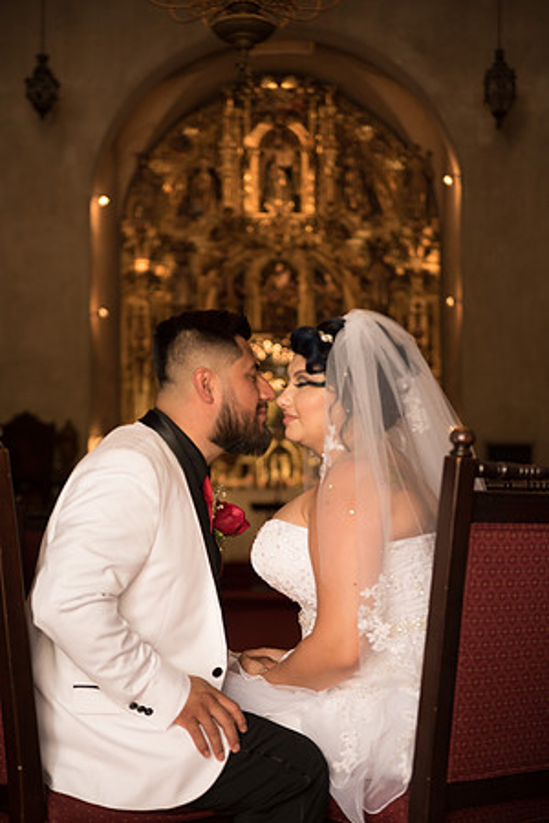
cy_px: 412
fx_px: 1372
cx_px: 274
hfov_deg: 22.6
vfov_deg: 33.4
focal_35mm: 60
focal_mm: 60
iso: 640
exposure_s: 1/60
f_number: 2.8
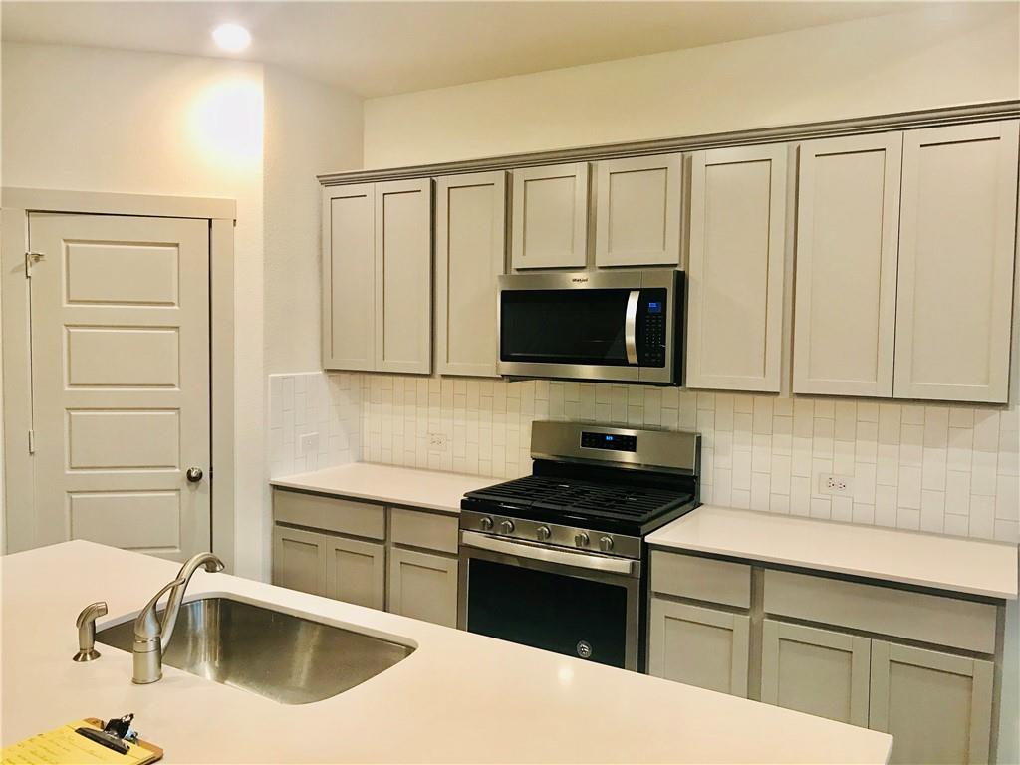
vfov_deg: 49.7
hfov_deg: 63.4
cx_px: 510
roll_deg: -1.0
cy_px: 382
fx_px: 825
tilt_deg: -2.5
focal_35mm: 28
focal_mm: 3.99
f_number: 1.8
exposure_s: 1/24
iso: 32
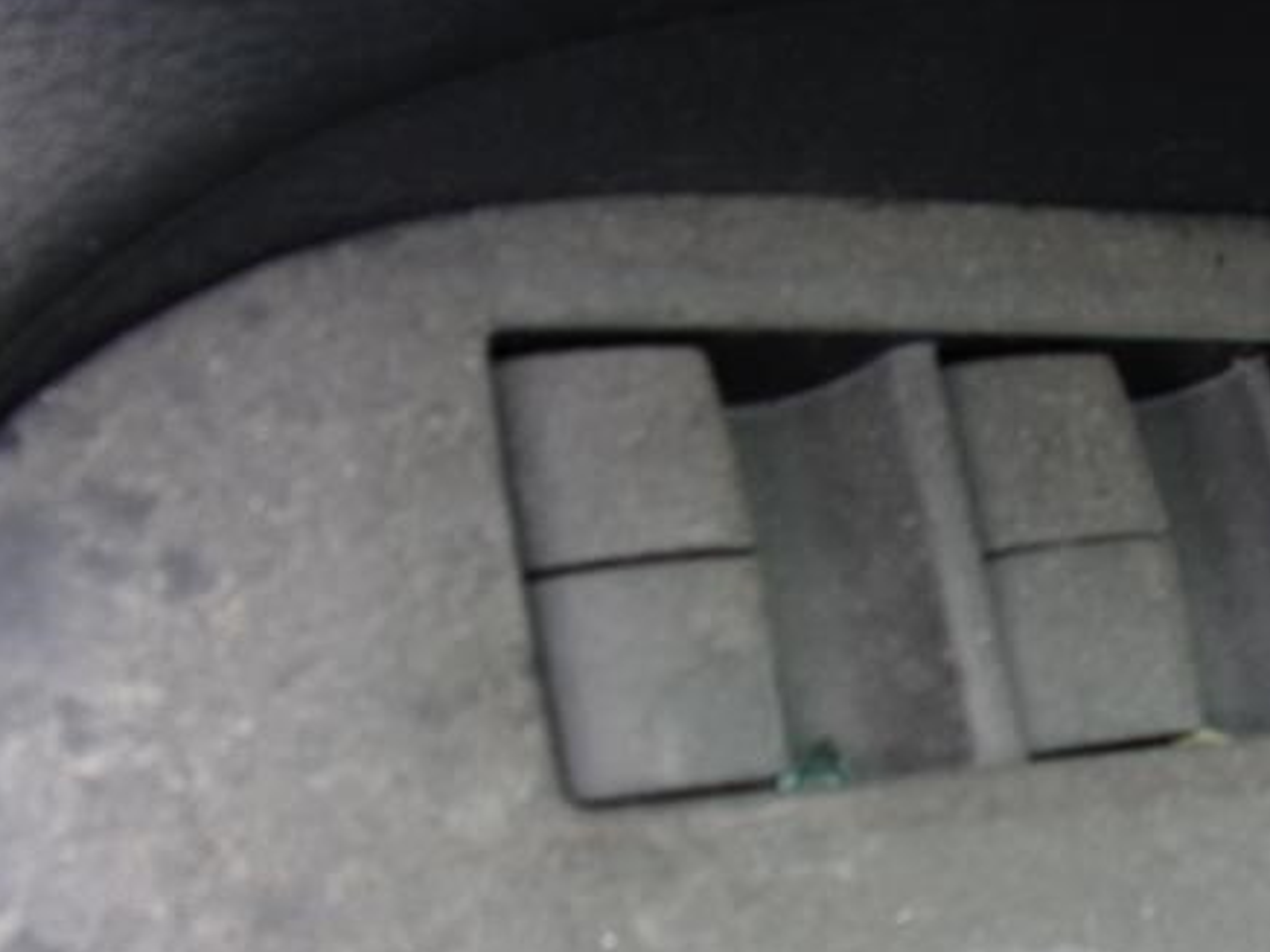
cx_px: 990
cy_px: 769
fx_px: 1614
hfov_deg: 41.4
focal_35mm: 44
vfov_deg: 32.0
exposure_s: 1/34
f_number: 3.3
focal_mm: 4.3
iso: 105
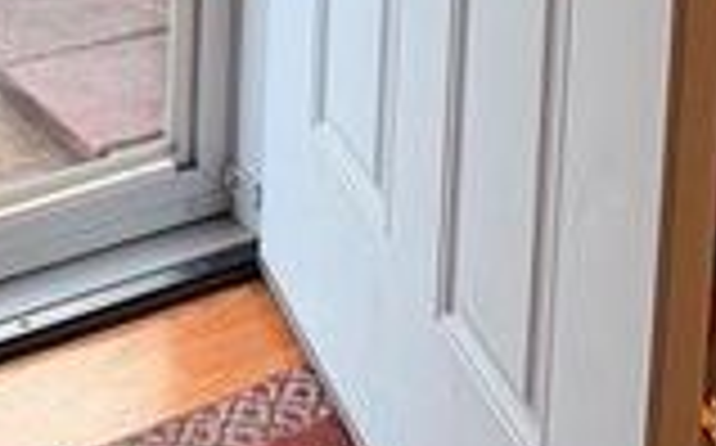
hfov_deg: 19.4
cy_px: -651
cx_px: 239
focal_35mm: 107
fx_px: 2086
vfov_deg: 10.4
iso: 100
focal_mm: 6.76
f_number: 1.78
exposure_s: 1/391
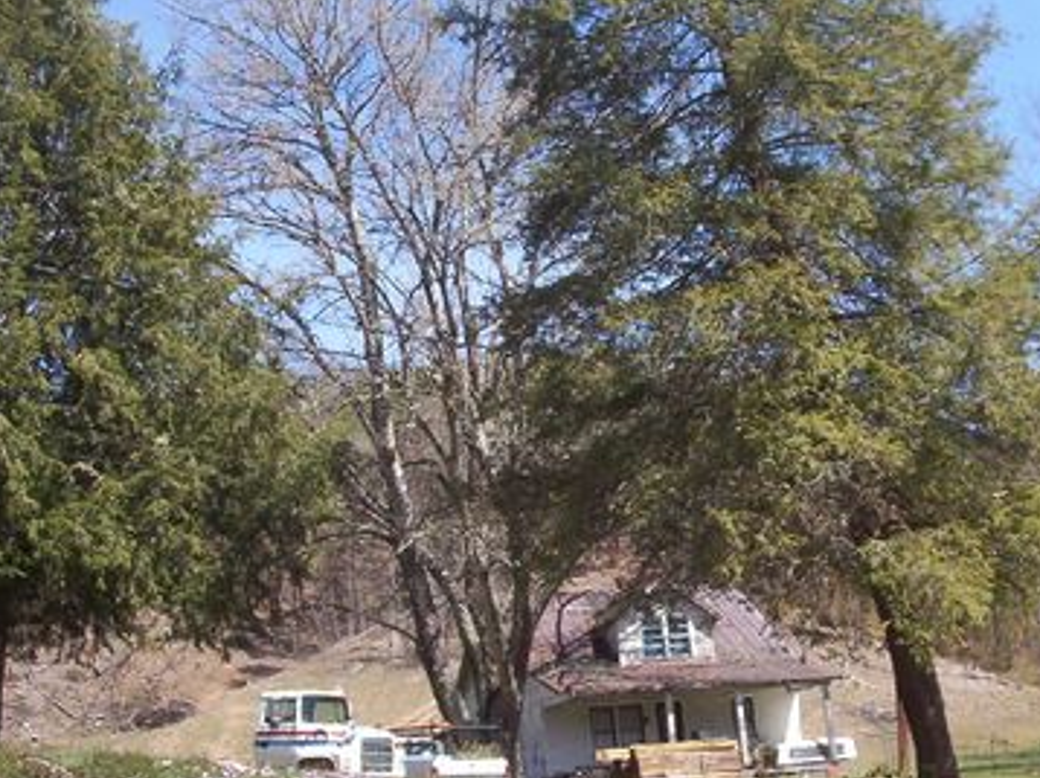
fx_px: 1741
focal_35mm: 58
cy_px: 483
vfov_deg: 25.1
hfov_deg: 32.9
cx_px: 718
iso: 100
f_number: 4.5
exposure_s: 1/397
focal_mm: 6
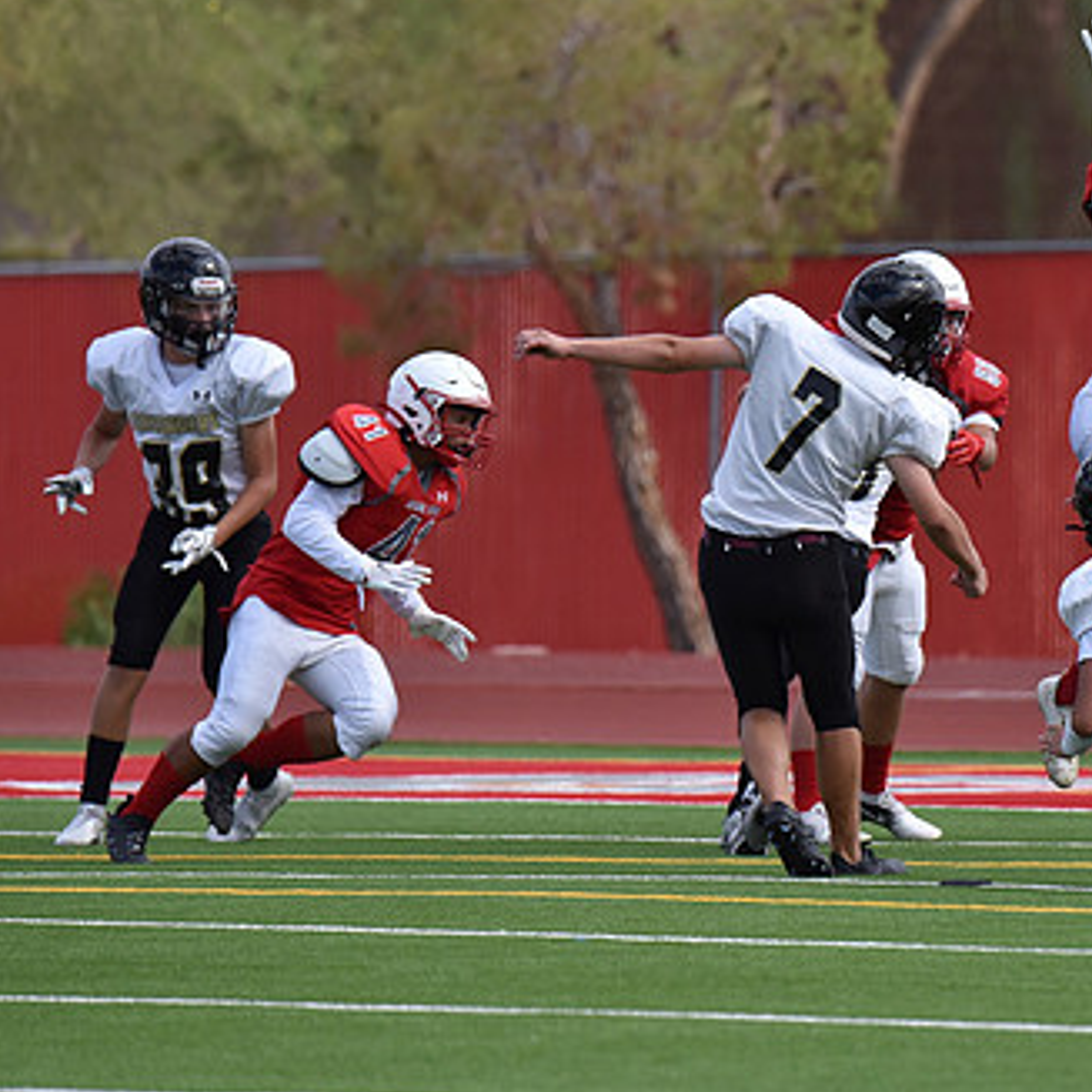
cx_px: 912
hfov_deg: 2.6
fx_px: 24234
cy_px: 489
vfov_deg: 2.6
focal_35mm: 679
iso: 1250
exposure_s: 1/4000
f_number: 6
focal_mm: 450
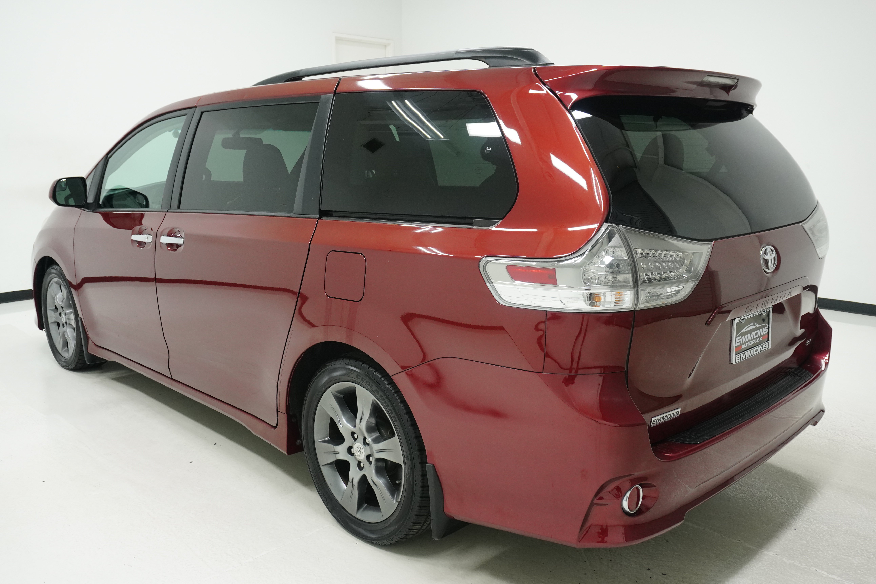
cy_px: 292
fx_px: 730
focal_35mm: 30
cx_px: 438
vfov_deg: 43.6
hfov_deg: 61.9
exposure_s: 1/200
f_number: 5.6
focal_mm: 20
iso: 1000
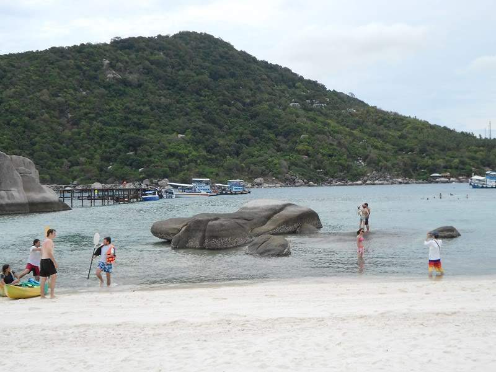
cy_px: 186
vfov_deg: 33.6
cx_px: 248
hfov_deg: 43.9
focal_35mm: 43
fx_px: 616
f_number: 4.2
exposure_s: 1/640
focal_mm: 7.7
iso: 80
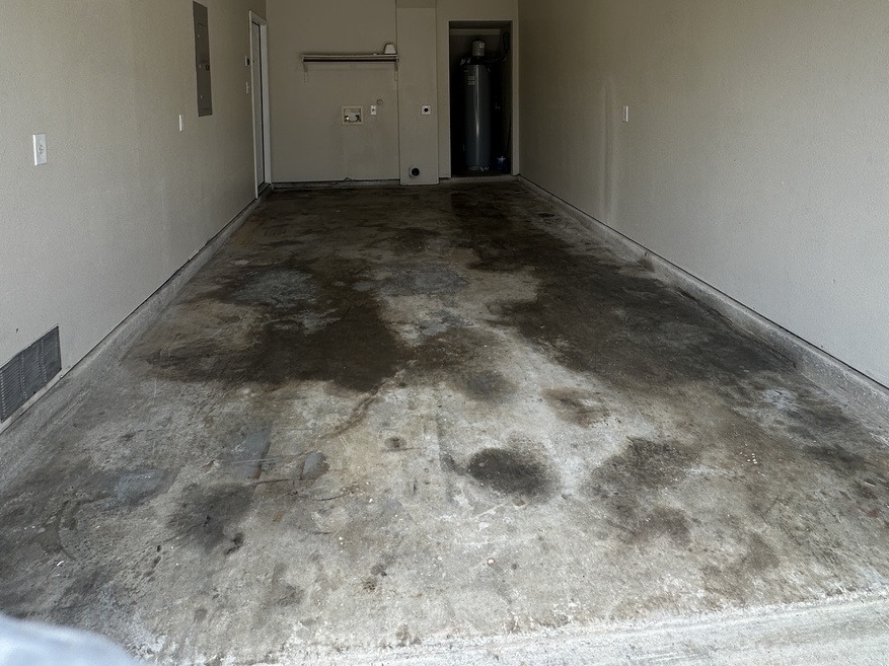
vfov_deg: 54.7
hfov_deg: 73.9
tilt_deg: -4.6
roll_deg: +0.4
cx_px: 437
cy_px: 132
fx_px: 590
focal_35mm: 23
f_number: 2.2
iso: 40
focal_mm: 2.22
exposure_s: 1/260
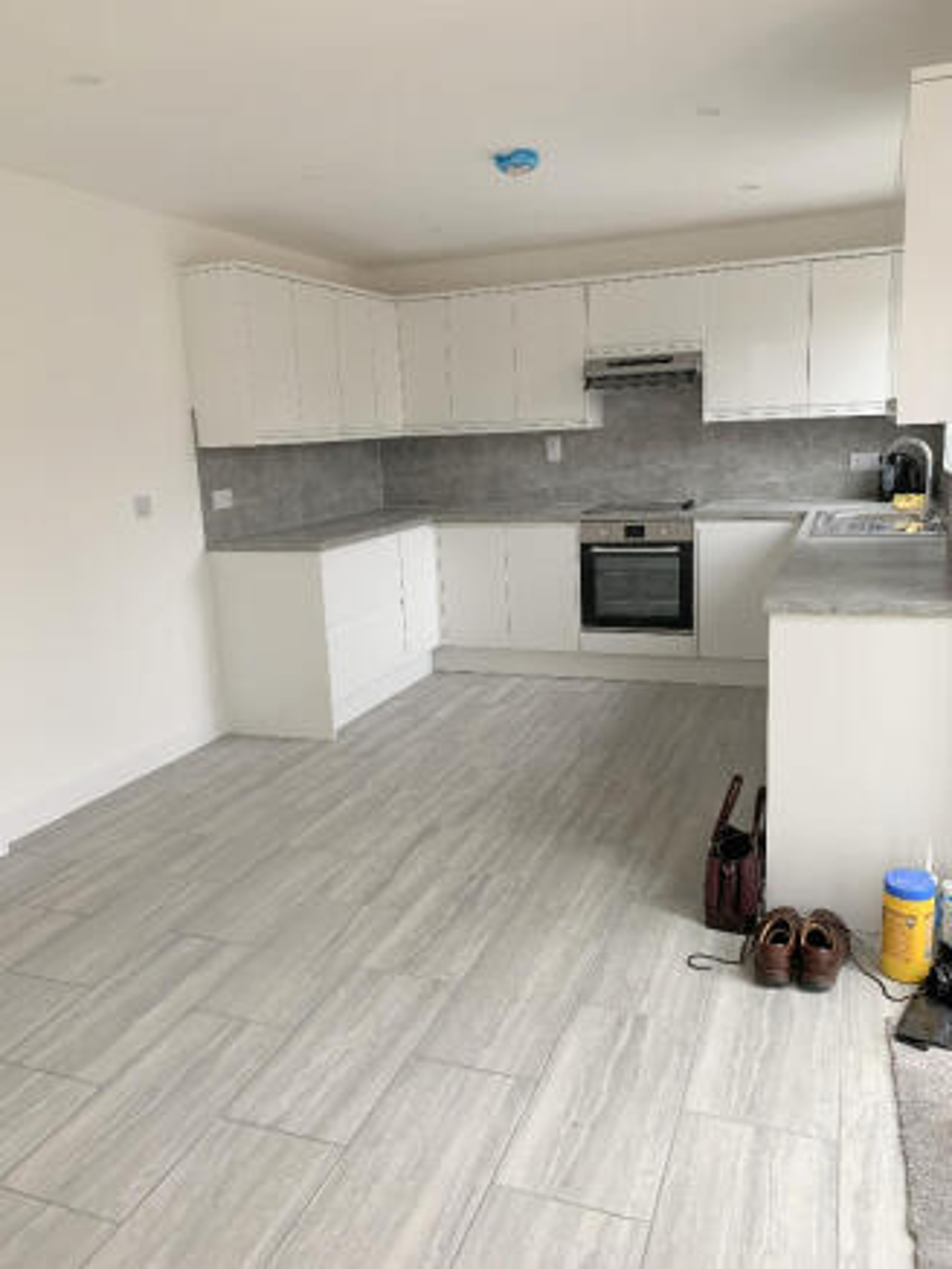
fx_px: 953
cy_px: 634
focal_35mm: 26
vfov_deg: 67.3
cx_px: 476
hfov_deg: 53.1
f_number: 1.8
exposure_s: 1/50
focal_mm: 4.25
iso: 80
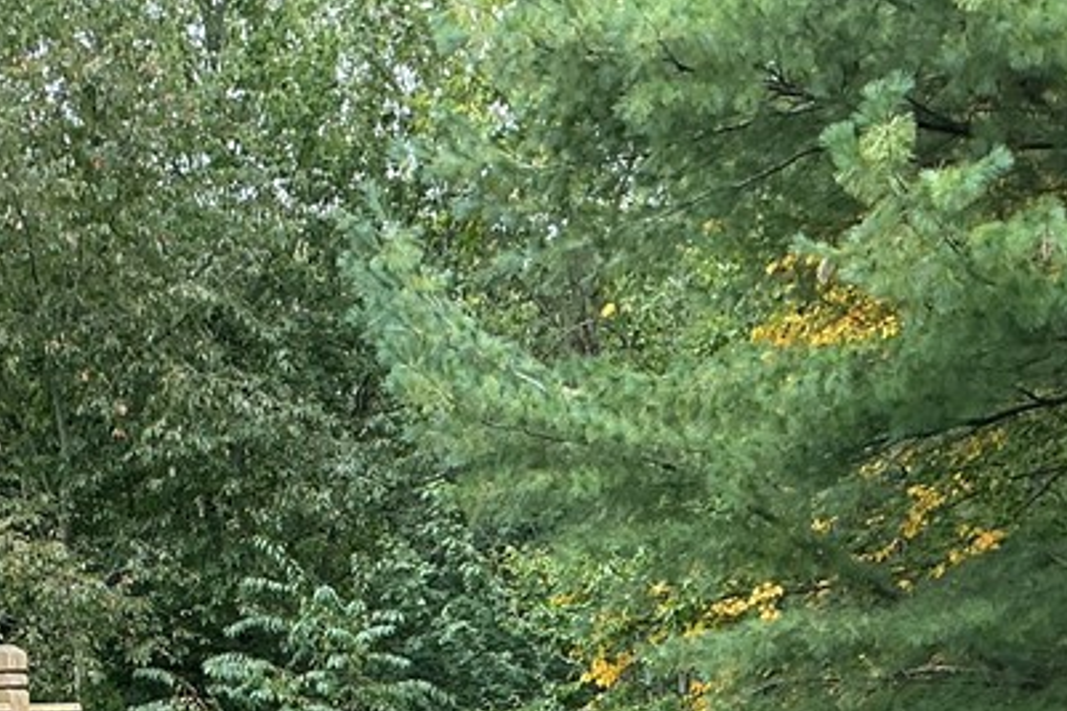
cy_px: 977
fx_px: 2281
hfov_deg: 25.8
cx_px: 200
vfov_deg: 16.5
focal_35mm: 77
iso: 32
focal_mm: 3
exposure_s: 1/120
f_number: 1.8
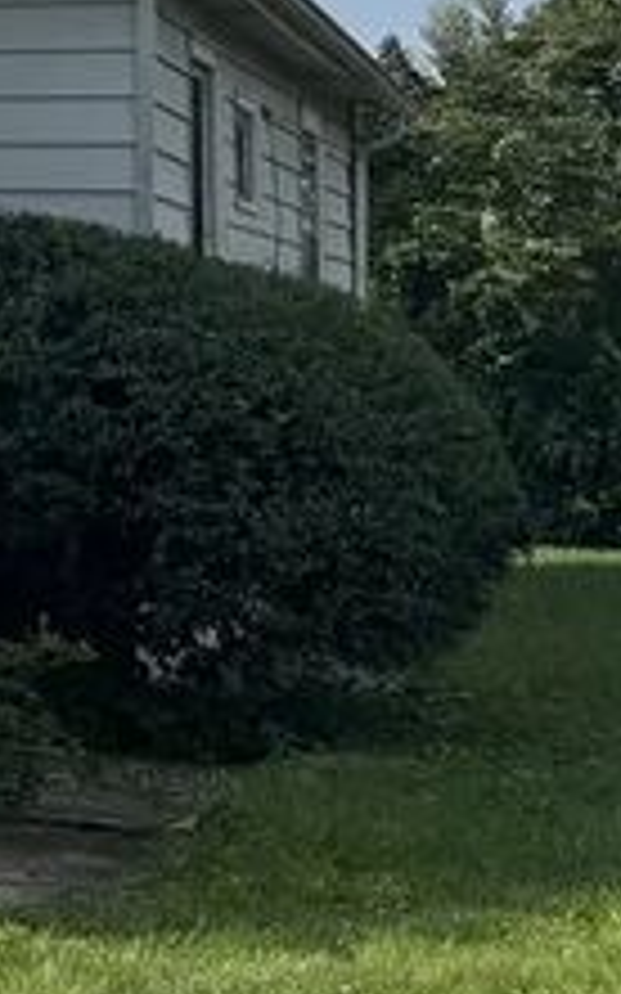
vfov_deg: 17.5
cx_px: -1606
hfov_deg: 8.2
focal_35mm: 118
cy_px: 193
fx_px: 3197
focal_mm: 6.76
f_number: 1.78
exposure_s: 1/6410
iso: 80
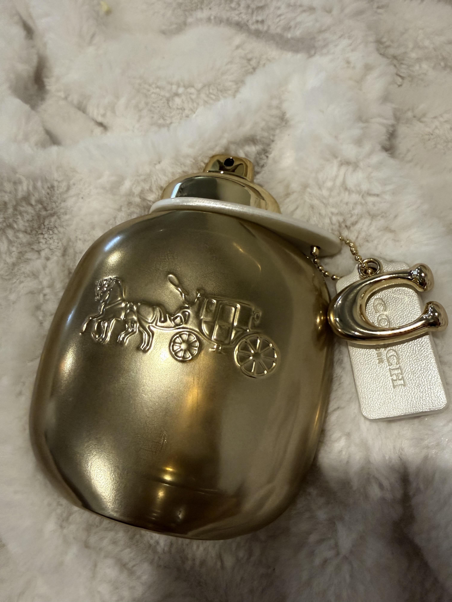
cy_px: 301
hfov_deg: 56.8
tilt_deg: -64.6
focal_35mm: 24
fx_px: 418
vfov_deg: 71.6
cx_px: 226
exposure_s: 1/60
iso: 400
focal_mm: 2.22
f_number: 2.2
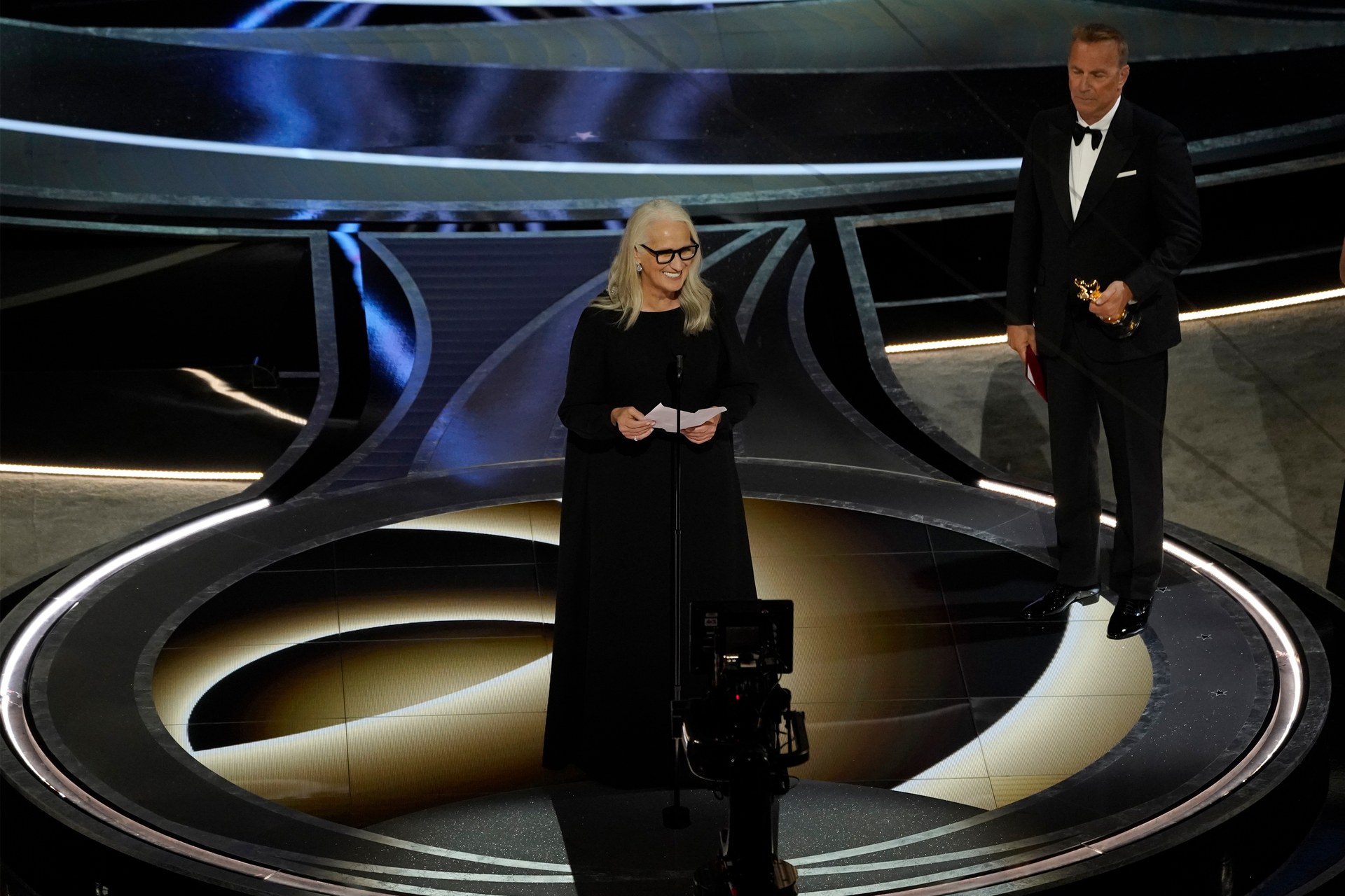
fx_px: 8891
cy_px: 448
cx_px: 672
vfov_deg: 5.8
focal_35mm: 238
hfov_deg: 8.7
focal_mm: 238
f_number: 5.6
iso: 5000
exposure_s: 1/400
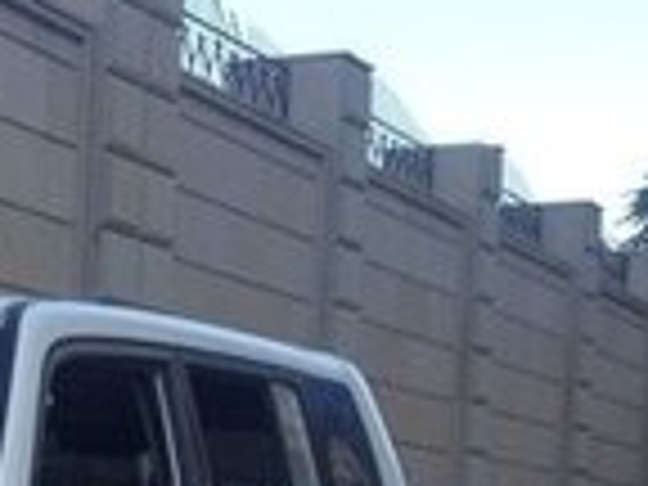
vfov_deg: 8.8
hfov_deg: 12.0
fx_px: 2995
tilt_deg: -9.4
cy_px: 943
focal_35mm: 160
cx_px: -202
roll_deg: -1.4
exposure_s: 1/497
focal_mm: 4.28
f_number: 2.4
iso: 50
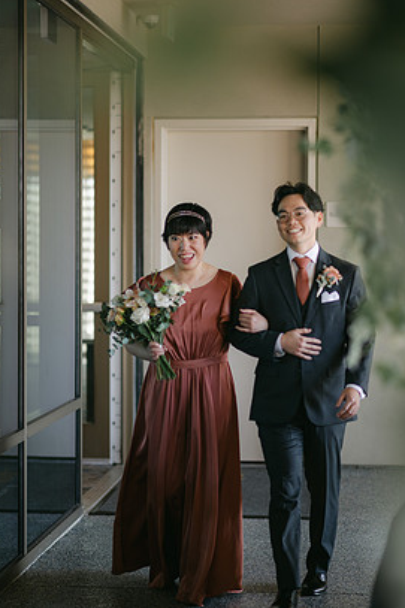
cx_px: 193
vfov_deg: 21.7
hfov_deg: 14.5
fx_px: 1587
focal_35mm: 94
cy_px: 333
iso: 200
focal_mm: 85
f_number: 1.8
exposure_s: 1/250
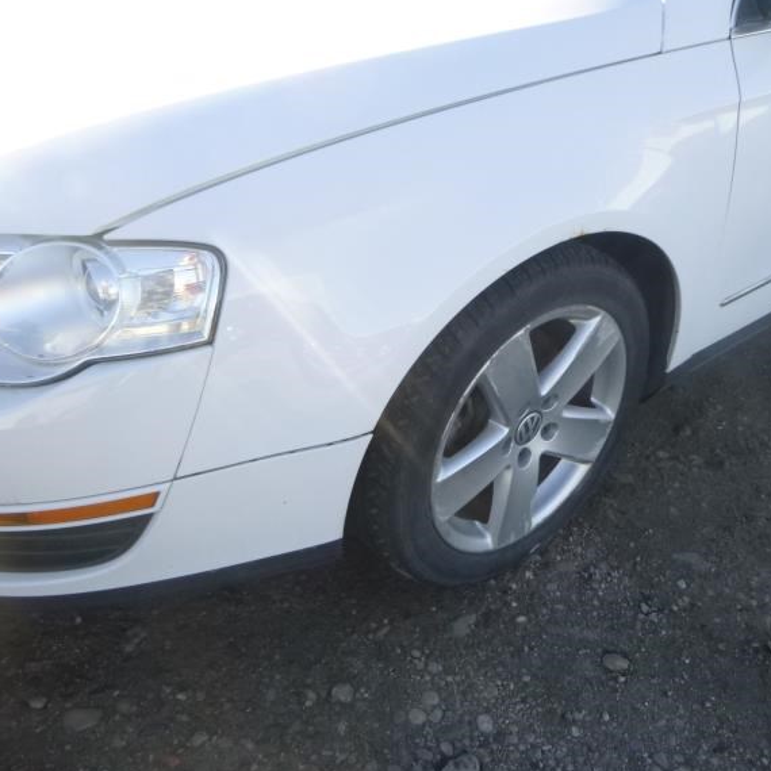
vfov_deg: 52.5
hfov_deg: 51.8
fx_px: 781
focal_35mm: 31
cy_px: 371
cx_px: 498
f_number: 3.9
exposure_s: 1/200
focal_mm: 4.5
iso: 200
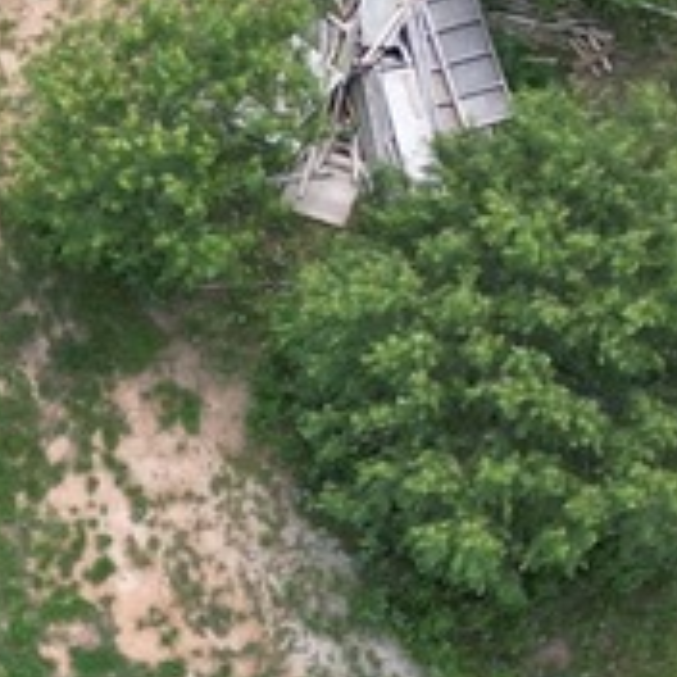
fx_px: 3850
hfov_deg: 9.7
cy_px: 850
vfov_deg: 9.9
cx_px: -431
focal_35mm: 174
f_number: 1.7
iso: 100
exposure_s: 1/725
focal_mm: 6.72
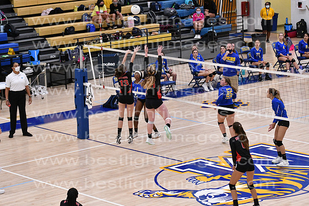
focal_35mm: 128
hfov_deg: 16.1
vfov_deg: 10.8
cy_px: 103
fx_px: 1095
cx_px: 154
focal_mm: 85
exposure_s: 1/1250
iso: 6400
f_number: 3.2
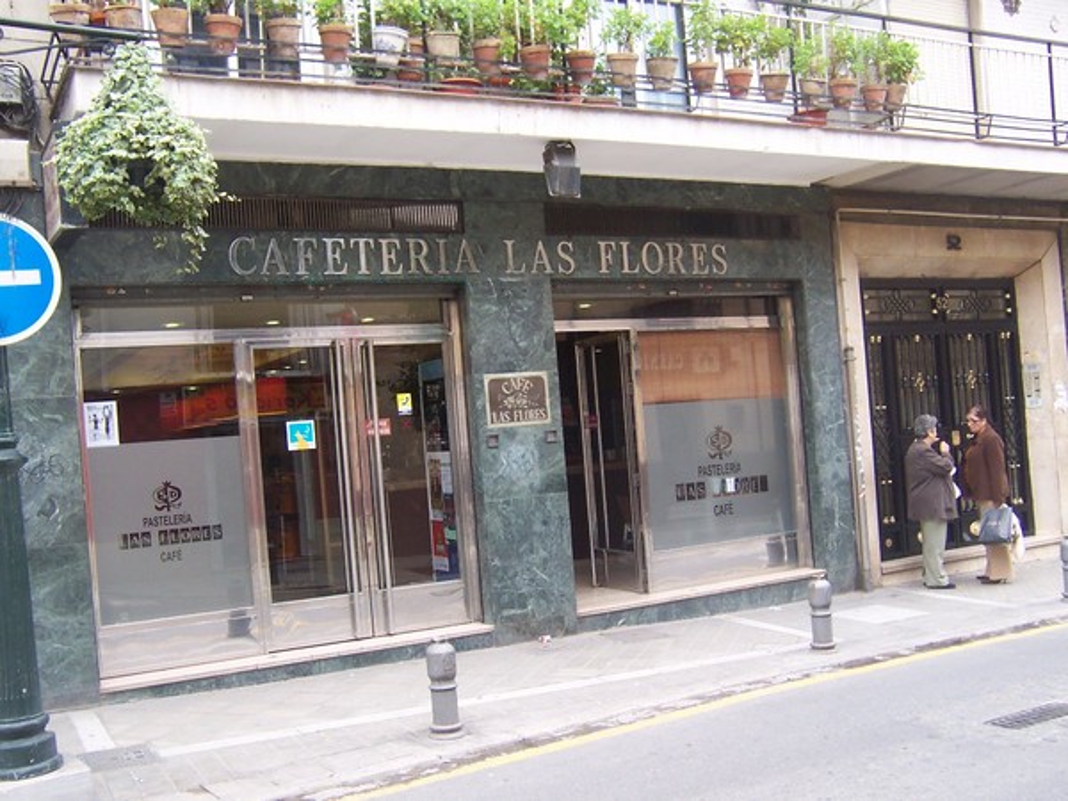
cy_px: 400
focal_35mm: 36
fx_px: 1111
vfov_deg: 39.7
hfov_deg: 51.4
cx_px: 534
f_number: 2.8
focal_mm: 5.6
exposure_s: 1/90
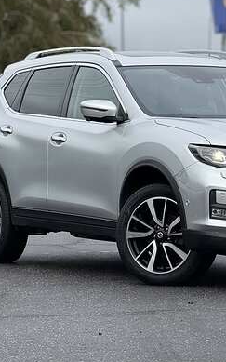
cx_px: 184
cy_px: 177
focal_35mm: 179
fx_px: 1765
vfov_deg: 11.7
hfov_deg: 7.3
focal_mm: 15.66
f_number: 2.8
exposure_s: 1/802
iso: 64
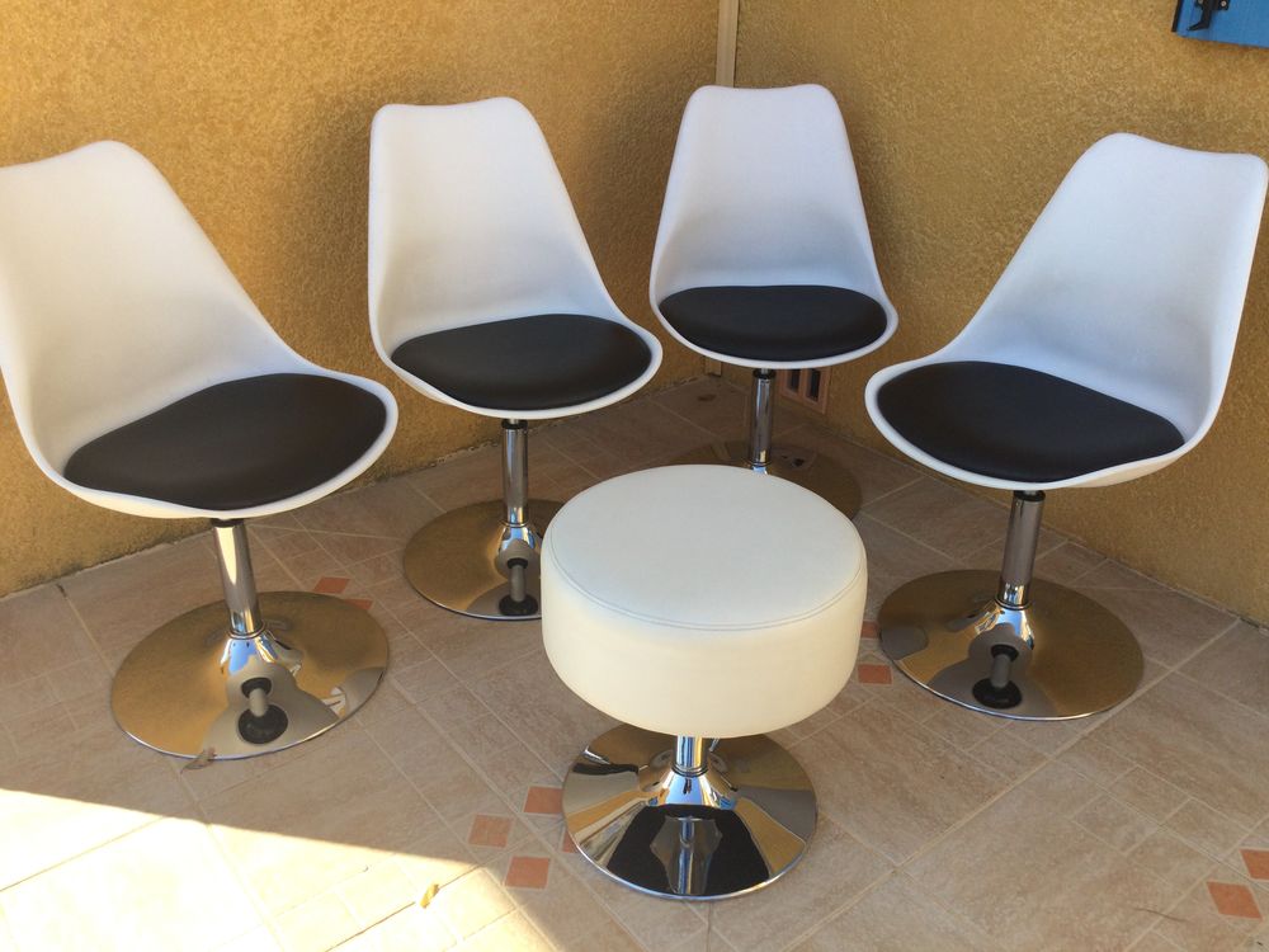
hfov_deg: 58.4
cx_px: 634
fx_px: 1136
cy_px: 476
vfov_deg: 45.4
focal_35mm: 31
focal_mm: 3.3
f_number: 2.4
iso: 25
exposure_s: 1/354
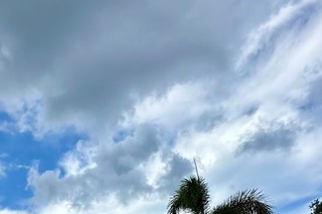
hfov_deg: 41.1
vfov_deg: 22.2
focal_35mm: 46
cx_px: 69
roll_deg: +0.6
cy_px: 349
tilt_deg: +0.1
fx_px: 411
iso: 50
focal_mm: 2.22
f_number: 2.2
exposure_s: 1/2174
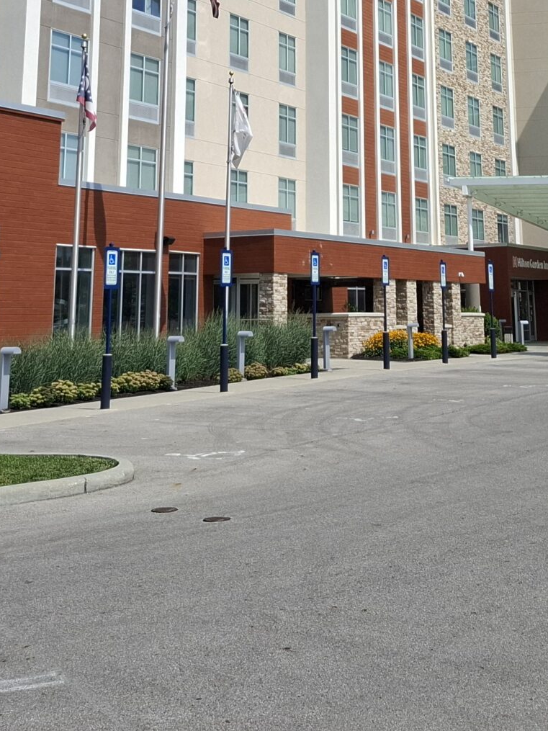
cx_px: 374
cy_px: 45
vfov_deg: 31.4
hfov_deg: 25.1
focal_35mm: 58
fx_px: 1225
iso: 50
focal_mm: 5.54
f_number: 1.8
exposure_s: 1/2273
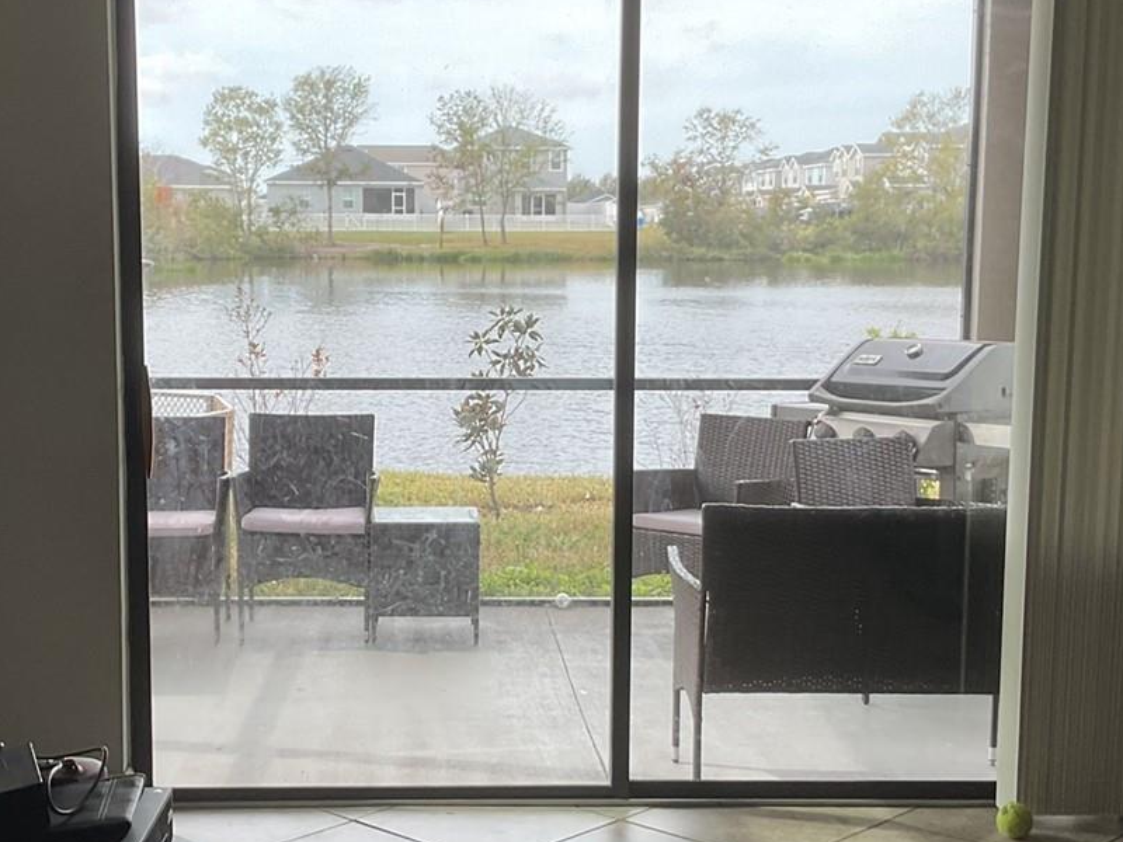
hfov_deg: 33.2
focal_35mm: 58
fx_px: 1882
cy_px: 467
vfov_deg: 25.2
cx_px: 469
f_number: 1.8
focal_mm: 3
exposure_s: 1/120
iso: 20
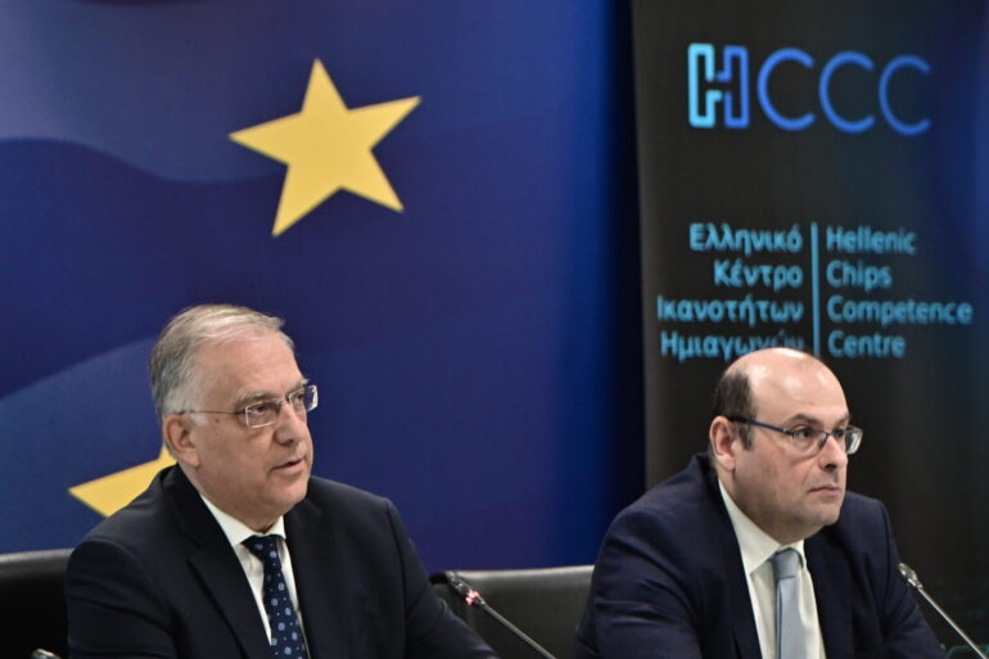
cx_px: 494
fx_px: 4202
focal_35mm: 153
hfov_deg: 13.4
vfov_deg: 9.0
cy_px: 330
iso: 2000
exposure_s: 1/320
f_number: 3.2
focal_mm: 102
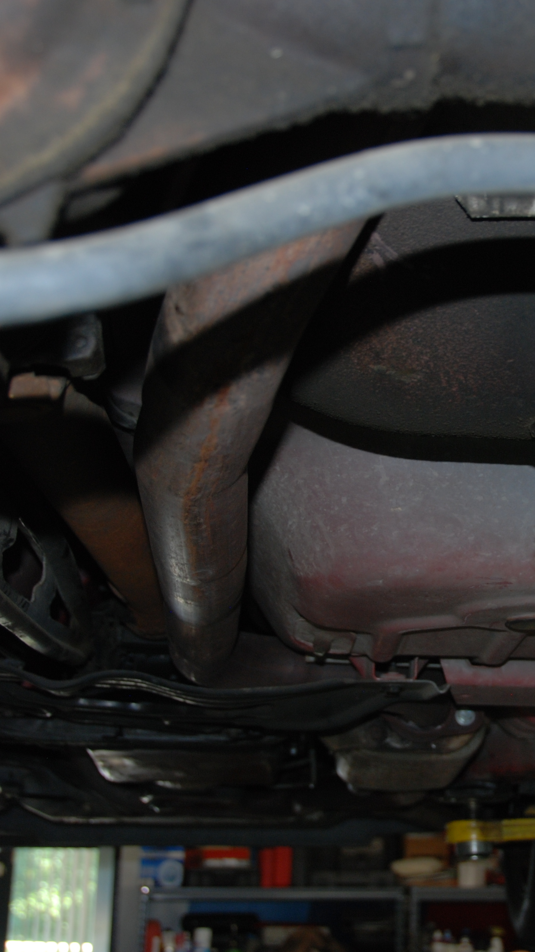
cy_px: 481
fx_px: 1437
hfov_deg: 20.6
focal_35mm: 57
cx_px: 503
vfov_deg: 36.6
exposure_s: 1/60
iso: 200
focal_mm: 24
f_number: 4
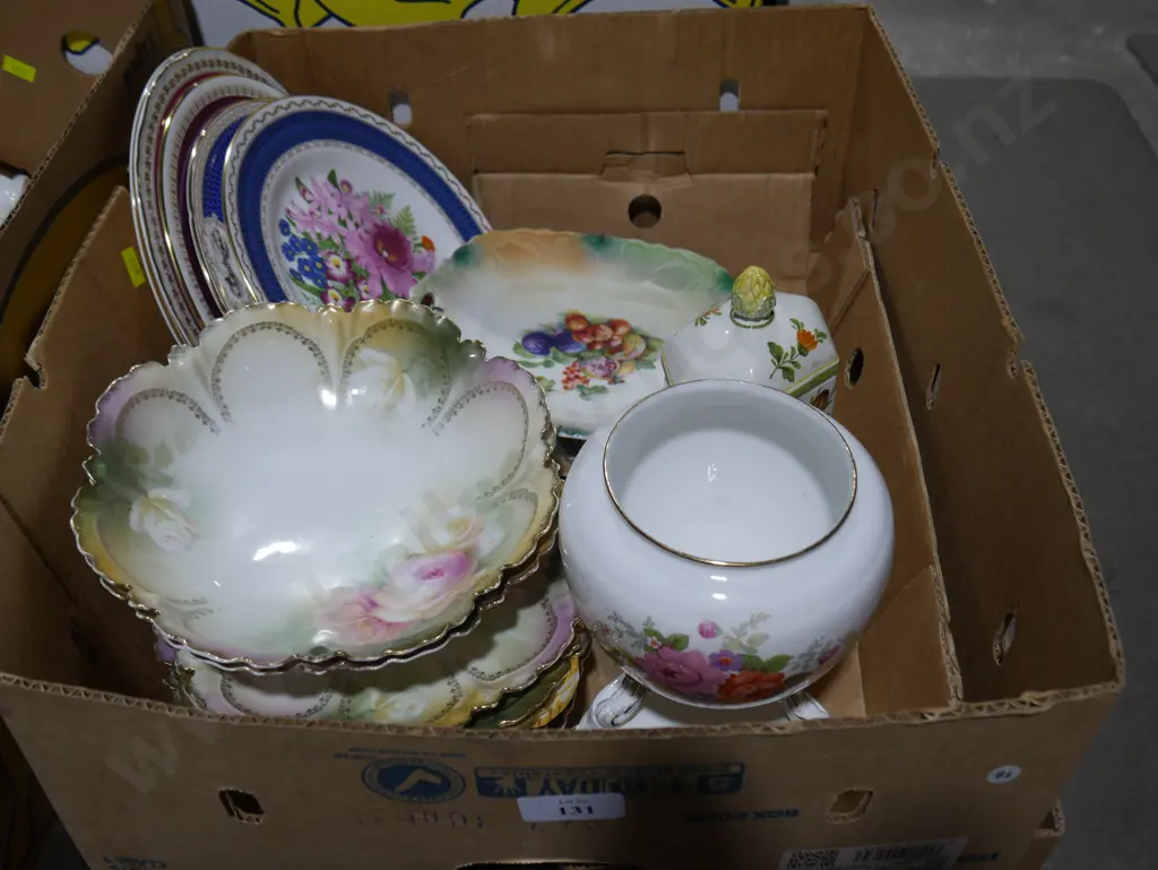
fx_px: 1138
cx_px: 579
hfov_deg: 53.9
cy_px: 435
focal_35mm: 34
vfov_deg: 41.8
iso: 200
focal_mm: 17
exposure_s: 1/125
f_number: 4.5
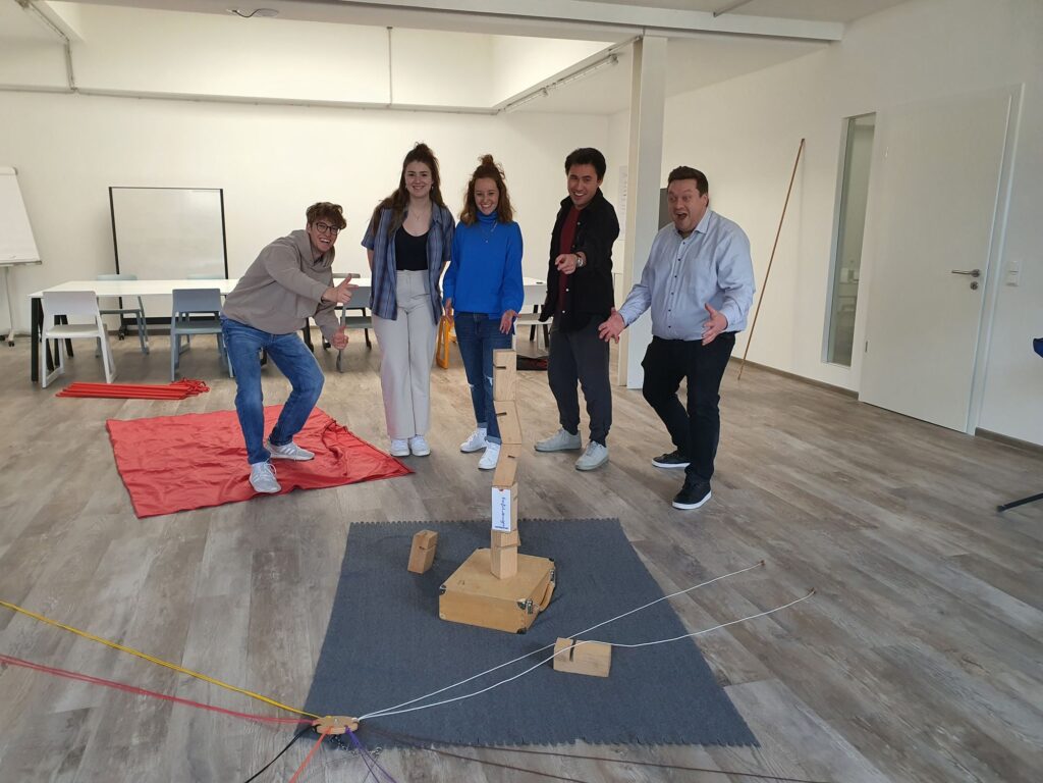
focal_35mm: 26
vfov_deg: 53.1
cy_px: 392
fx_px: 783
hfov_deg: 67.3
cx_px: 522
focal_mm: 4.3
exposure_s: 1/100
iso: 200
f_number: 2.4
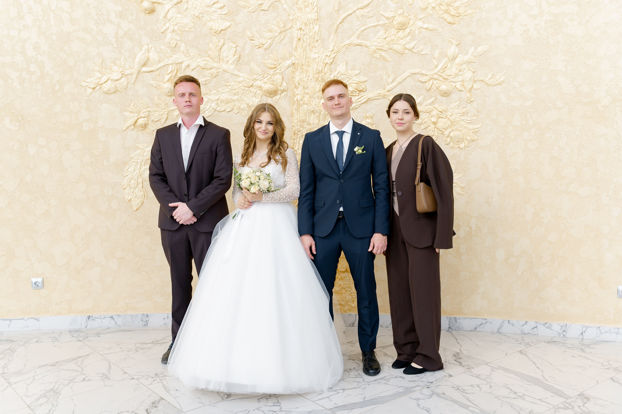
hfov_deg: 53.1
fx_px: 622
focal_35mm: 36
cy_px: 207
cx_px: 311
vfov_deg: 36.9
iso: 200
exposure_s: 1/125
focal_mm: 35
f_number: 5
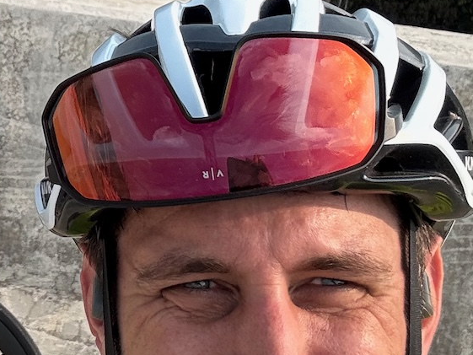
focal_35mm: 84
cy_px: 122
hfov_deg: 21.5
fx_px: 1148
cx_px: -106
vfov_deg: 17.5
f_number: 1.9
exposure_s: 1/782
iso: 25
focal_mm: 2.69
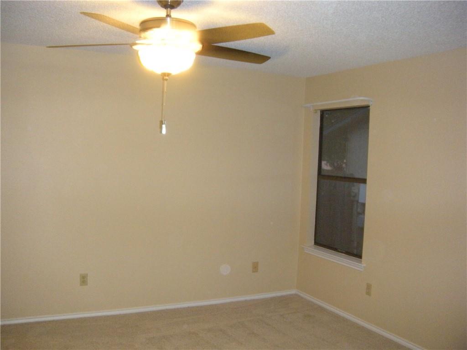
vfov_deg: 40.7
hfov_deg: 52.6
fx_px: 472
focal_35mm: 35
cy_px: 175
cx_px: 234
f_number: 3.8
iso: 400
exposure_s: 1/30
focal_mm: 5.9
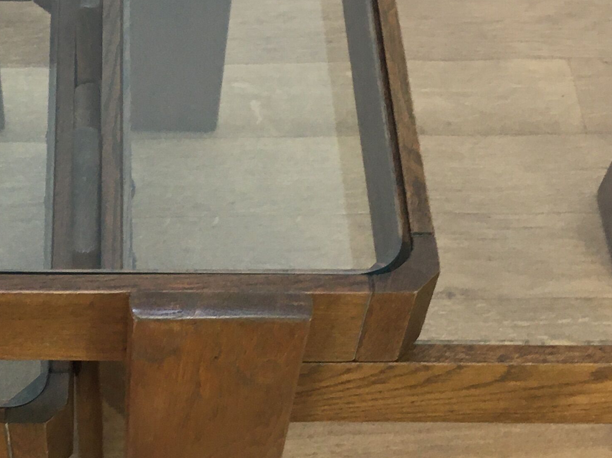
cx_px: 96
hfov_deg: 23.9
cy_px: 248
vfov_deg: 18.4
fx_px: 1414
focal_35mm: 80
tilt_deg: -54.7
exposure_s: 1/33
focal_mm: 4.15
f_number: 2.2
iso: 50
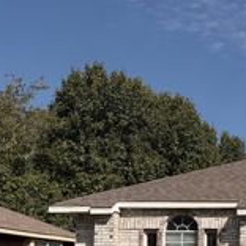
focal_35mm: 68
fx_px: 547
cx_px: 374
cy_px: 215
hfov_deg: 21.2
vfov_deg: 24.7
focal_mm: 6.76
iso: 80
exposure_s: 1/8130
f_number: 1.78
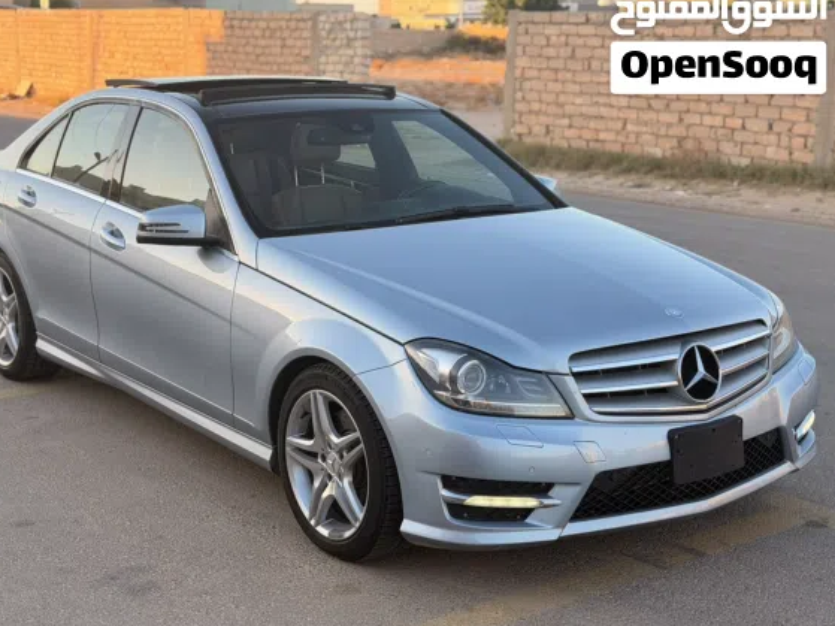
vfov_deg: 26.5
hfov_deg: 34.9
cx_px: 385
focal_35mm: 55
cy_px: 309
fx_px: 1326
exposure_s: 1/392
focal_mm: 6.76
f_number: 1.78
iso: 64
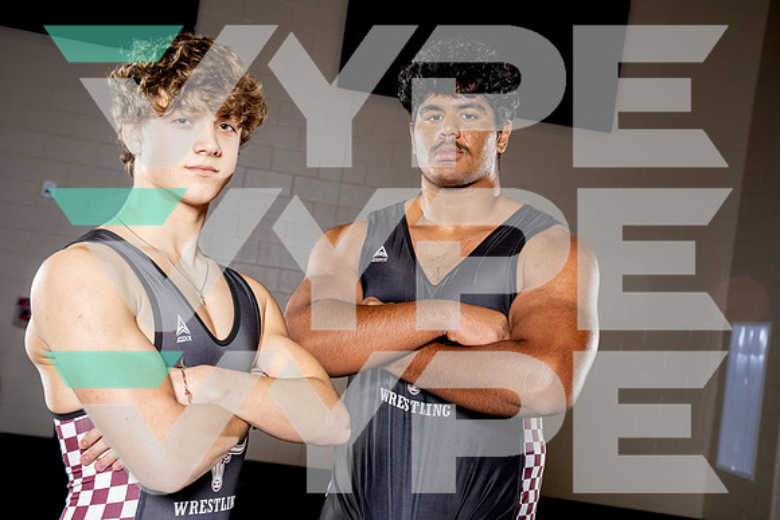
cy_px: 260
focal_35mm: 49
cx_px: 390
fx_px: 1062
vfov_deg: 27.5
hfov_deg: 40.3
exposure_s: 1/250
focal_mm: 49
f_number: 7.1
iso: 320
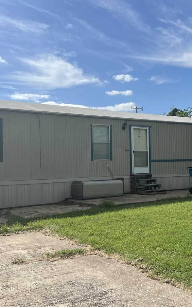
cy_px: 160
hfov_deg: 32.6
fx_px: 327
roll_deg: +1.1
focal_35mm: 39
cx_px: 121
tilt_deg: +0.7
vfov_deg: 50.4
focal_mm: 5.7
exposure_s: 1/6211
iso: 50
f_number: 1.5
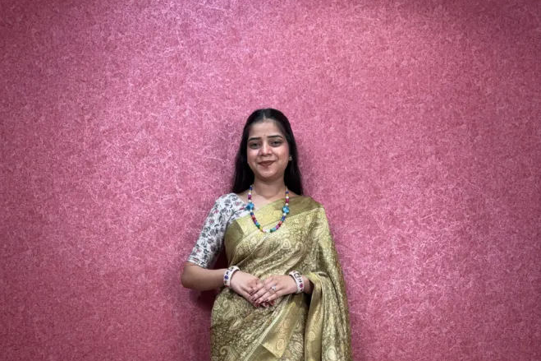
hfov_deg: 51.9
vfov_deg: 32.7
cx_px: 264
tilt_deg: -3.9
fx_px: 556
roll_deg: -1.3
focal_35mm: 37
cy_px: 368
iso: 32
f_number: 1.6
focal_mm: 5.96
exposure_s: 1/137
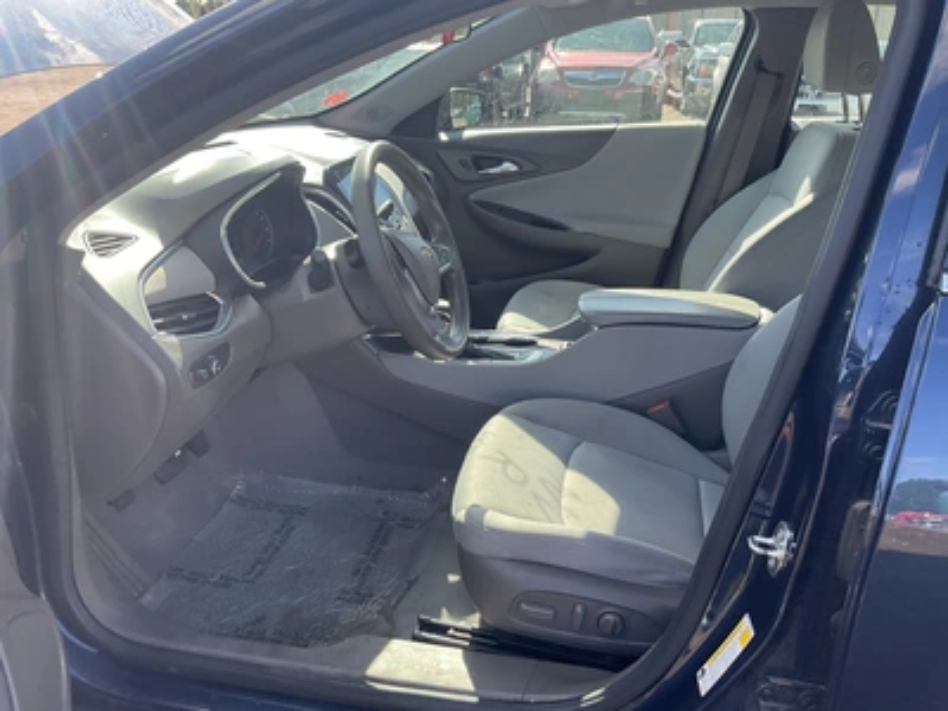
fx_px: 794
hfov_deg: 61.7
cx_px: 474
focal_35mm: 29
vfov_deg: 48.2
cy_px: 356
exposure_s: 1/260
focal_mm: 3
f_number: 1.8
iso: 25
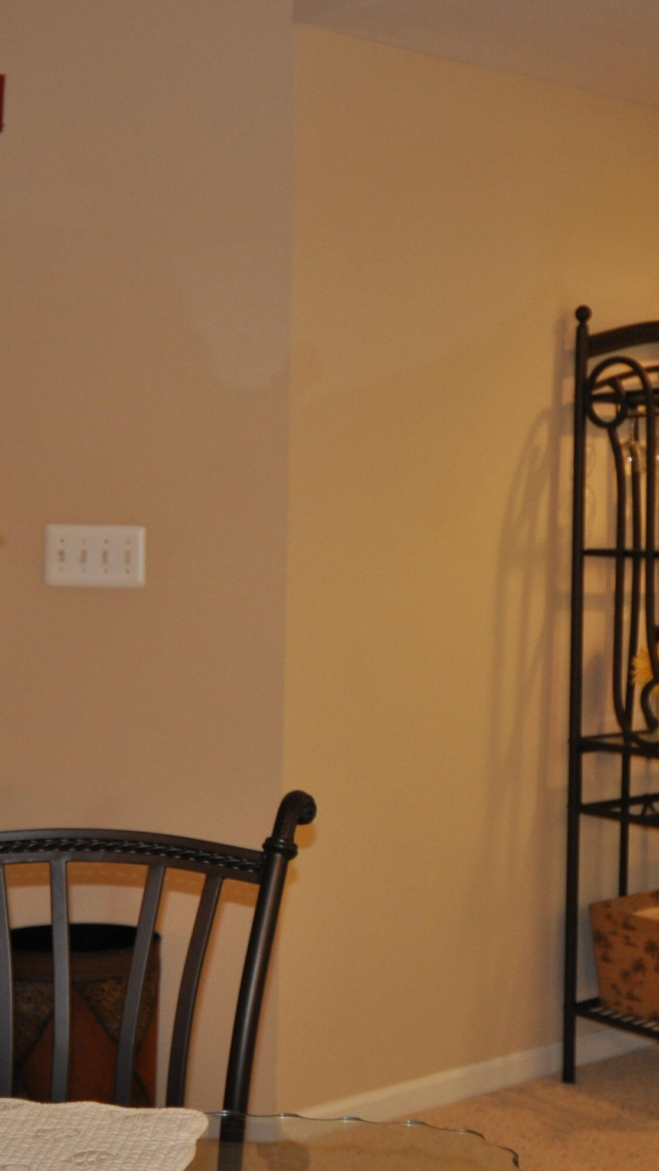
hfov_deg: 21.1
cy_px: 588
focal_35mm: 57
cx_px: 298
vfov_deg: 36.6
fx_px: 1771
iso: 800
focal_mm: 24
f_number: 4
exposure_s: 1/60
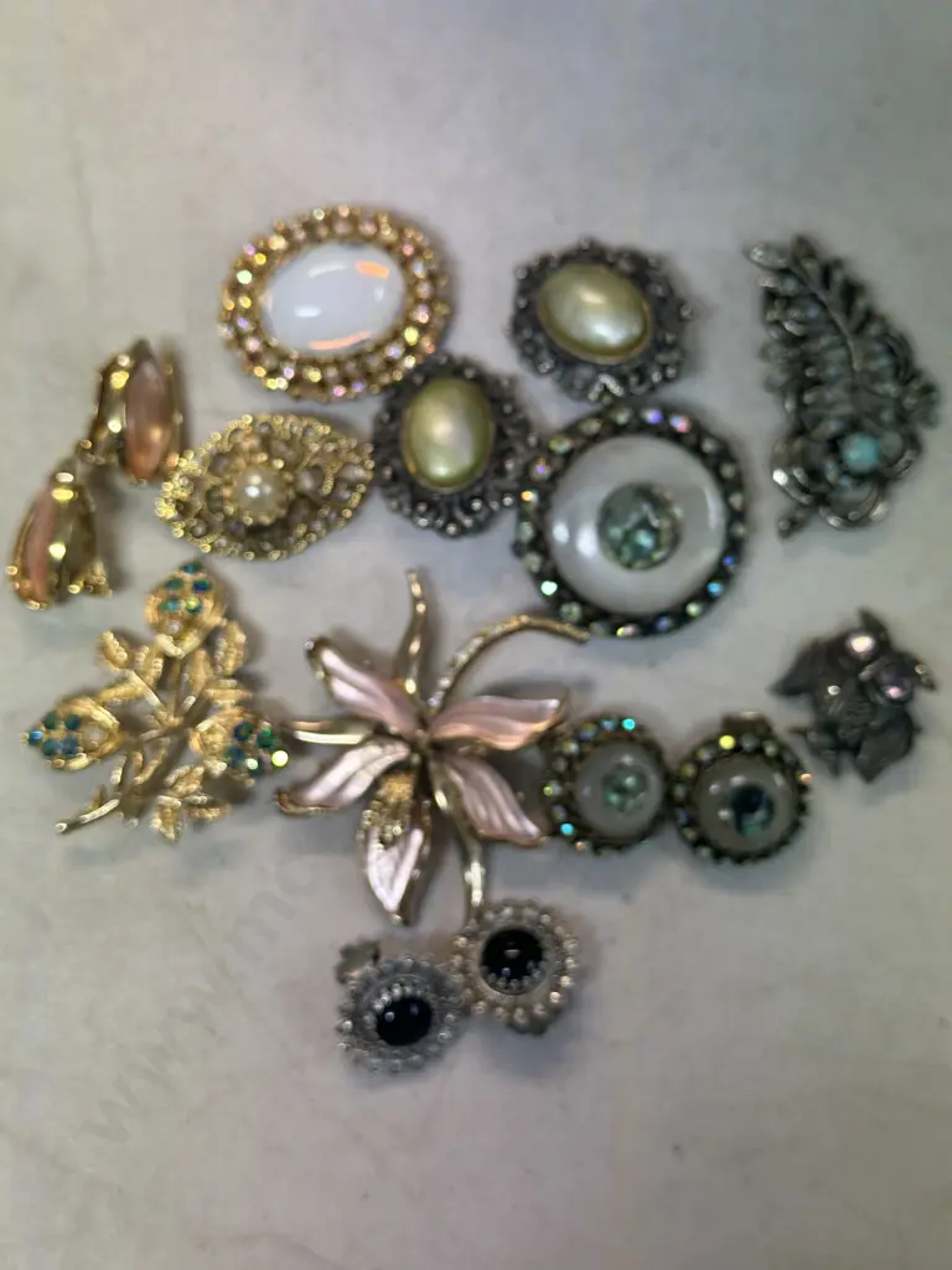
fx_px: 1760
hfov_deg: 30.3
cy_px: 635
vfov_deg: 39.7
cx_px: 476
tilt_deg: -83.5
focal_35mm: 48
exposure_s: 1/50
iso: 80
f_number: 1.78
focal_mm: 6.86
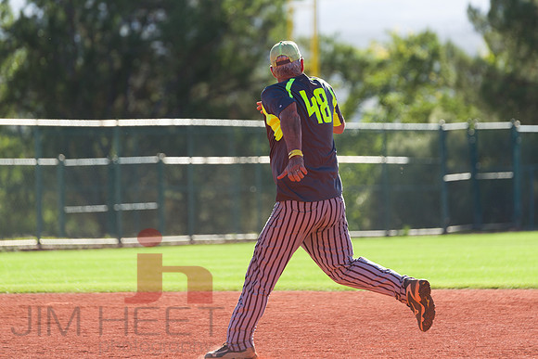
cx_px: 291
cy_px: 165
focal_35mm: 378
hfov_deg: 5.5
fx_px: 5651
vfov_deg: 3.6
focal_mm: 350
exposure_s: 1/800
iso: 400
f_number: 5.6
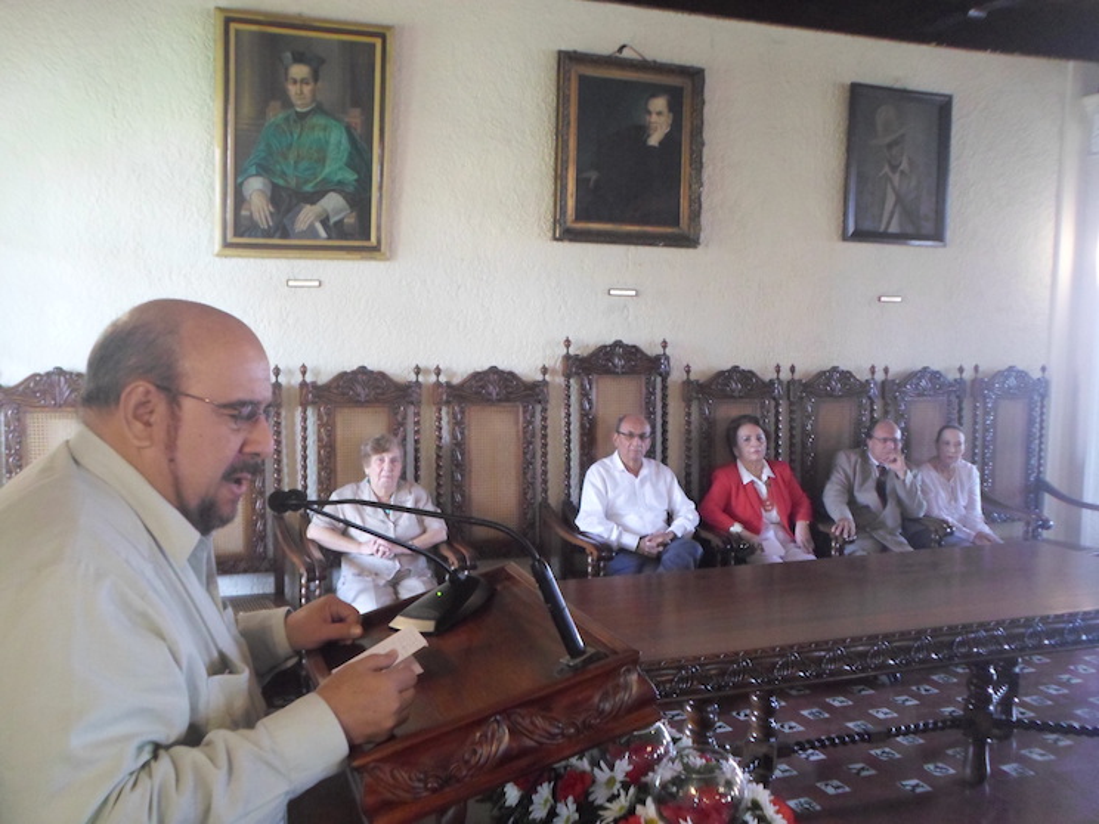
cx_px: 550
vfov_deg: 39.7
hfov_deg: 51.4
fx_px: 1143
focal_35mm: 36
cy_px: 412
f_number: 3
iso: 400
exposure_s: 1/30
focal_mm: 6.5
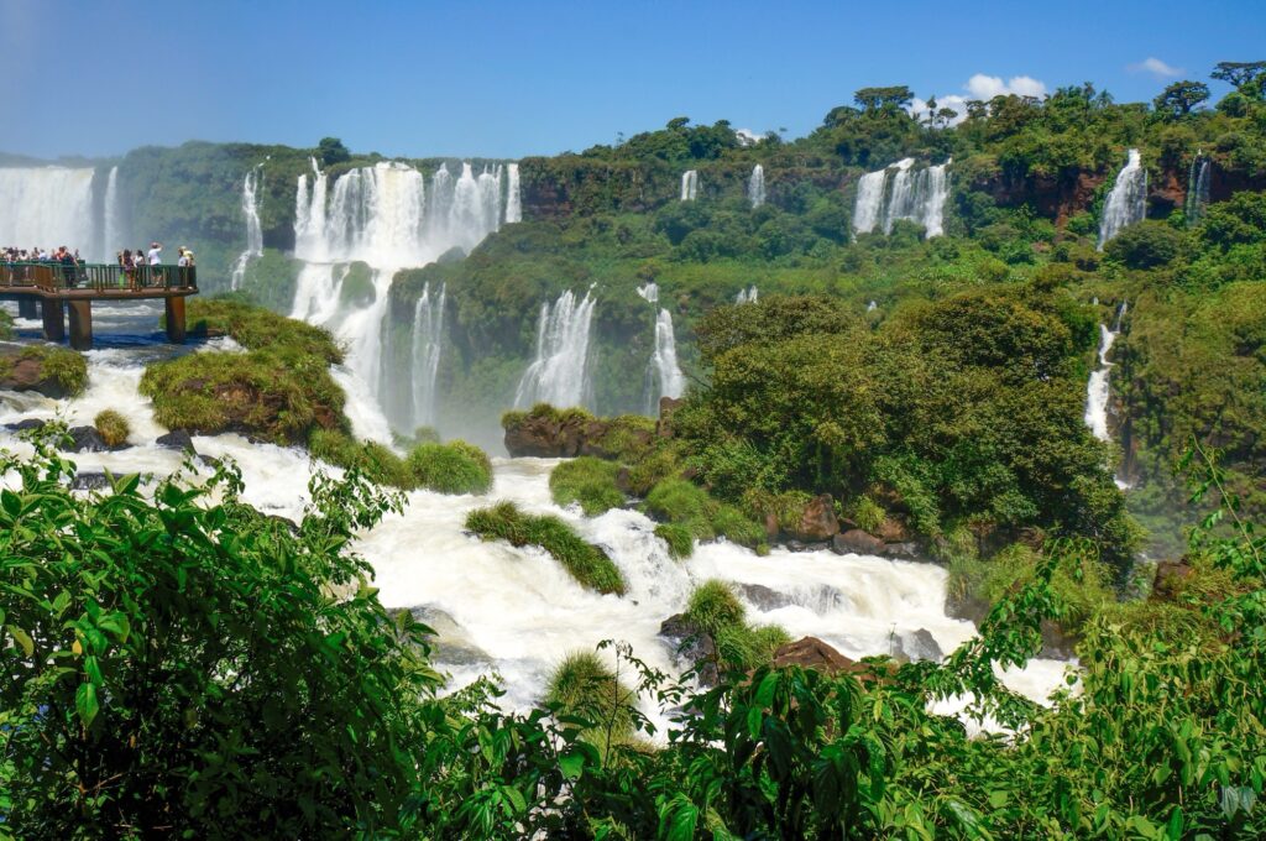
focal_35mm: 30
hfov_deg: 62.0
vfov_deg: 43.5
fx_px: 1054
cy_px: 420
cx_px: 633
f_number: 13
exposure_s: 1/160
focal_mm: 20
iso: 100
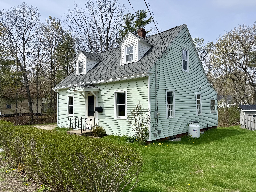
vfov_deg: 56.8
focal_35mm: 24
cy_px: 96
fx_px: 177
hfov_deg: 71.6
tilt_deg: +3.7
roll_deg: +0.4
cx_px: 128
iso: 80
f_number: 1.78
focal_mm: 6.76
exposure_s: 1/5714
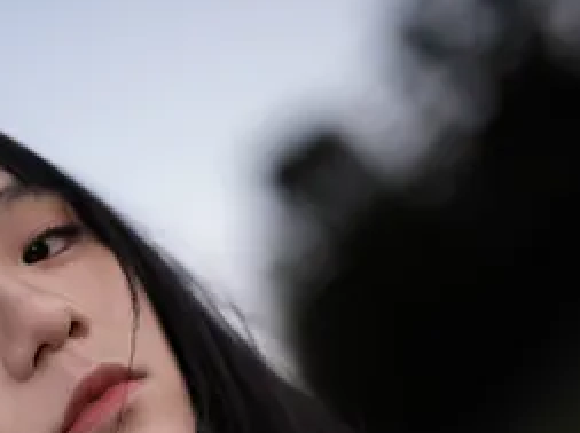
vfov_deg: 15.3
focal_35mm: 95
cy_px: 415
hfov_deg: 20.3
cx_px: 64
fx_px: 1589
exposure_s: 1/125
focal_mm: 50
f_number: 1.6
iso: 50
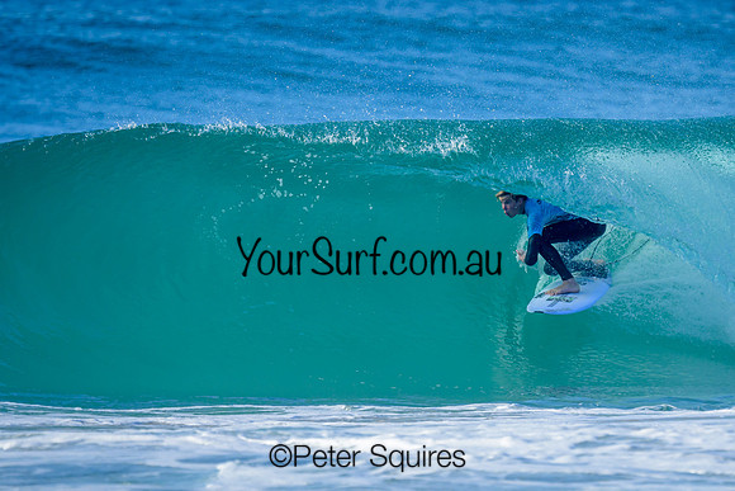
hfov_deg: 1.9
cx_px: 470
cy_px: 268
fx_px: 22425
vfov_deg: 1.3
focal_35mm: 1098
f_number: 6.3
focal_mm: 800
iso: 320
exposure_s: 1/2000
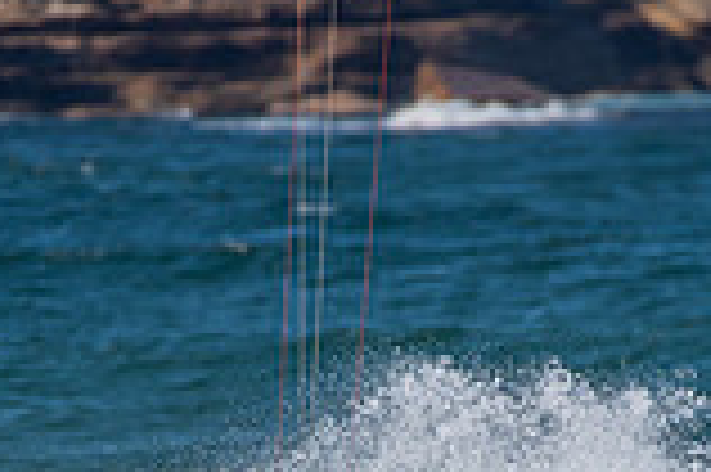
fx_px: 36203
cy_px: 695
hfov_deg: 1.1
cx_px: 378
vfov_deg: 0.7
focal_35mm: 1835
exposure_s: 1/1600
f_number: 5.6
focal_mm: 500
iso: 160
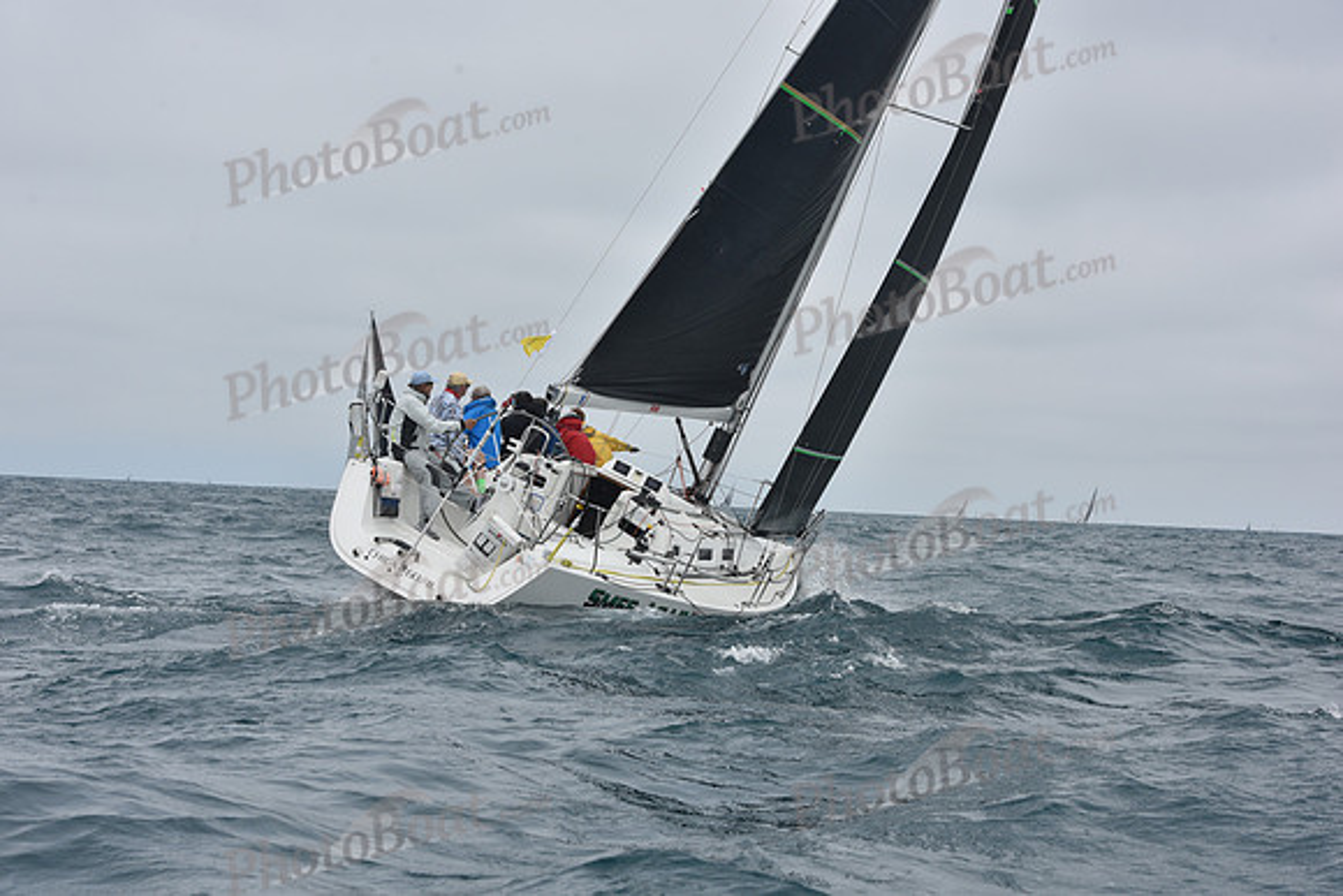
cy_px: 448
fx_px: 2612
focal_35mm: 70
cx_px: 672
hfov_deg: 28.8
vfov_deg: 19.5
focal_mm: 70
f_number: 10
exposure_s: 1/800
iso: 250
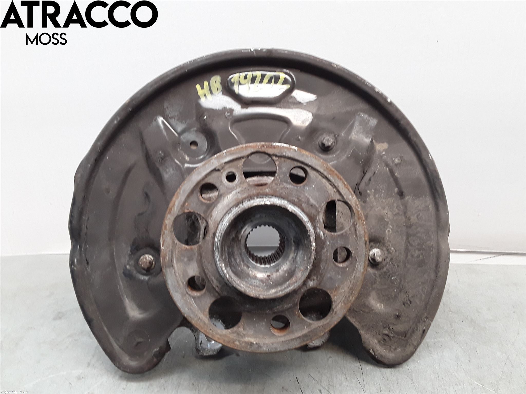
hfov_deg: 63.4
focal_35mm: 28
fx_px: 425
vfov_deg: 49.7
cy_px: 197
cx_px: 263
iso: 80
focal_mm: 2.91
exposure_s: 1/50
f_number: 1.9
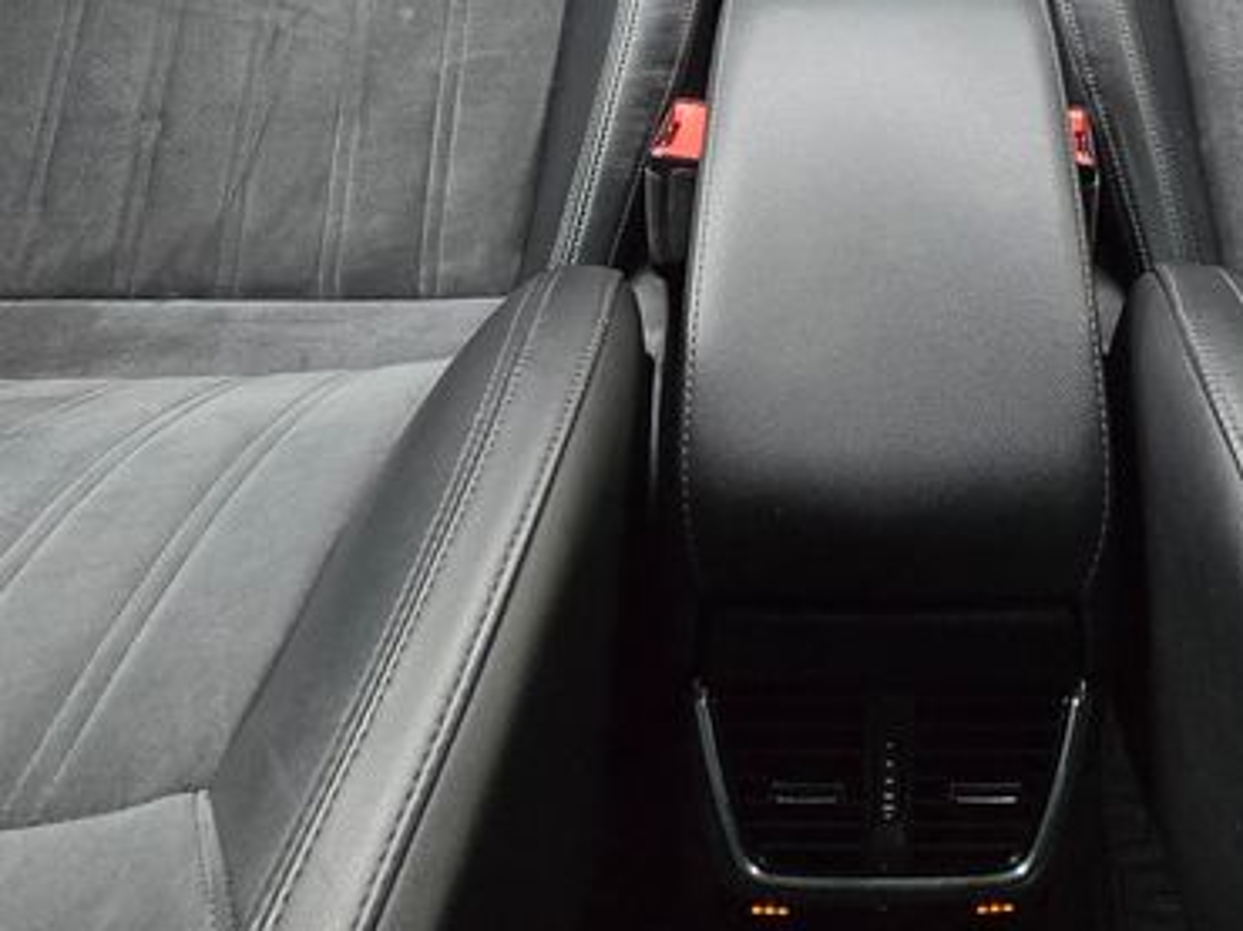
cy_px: -218
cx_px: 860
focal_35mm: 36
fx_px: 1292
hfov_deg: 50.2
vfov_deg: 32.1
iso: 320
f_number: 2.2
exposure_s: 1/50
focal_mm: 2.2
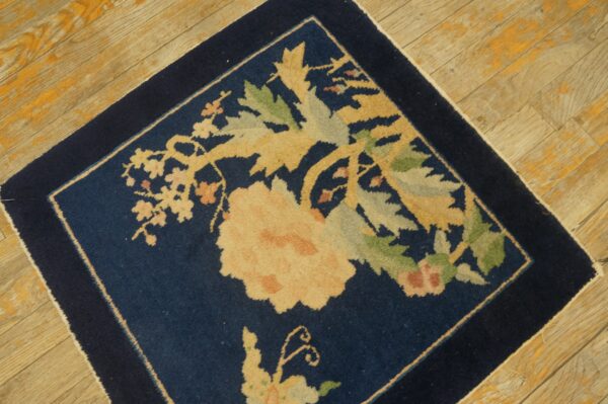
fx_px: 456
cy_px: 202
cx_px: 304
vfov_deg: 47.9
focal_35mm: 27
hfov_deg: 67.4
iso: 1000
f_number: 4
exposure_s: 1/60
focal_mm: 18
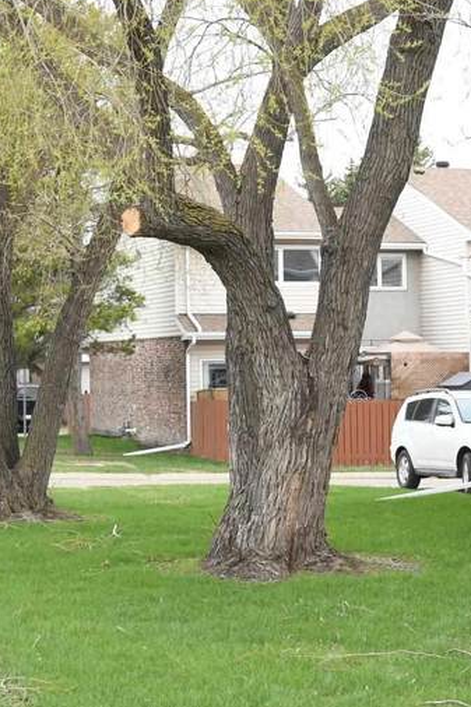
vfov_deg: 22.4
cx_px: 548
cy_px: 418
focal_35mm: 91
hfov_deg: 14.6
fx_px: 1787
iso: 560
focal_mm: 24
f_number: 4
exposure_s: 1/60
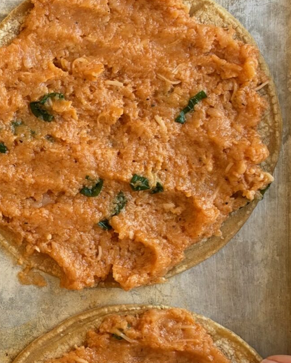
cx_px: -28
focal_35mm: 92
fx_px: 990
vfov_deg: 20.8
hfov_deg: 16.2
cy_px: 139
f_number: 1.8
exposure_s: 1/121
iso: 250
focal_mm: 6.93
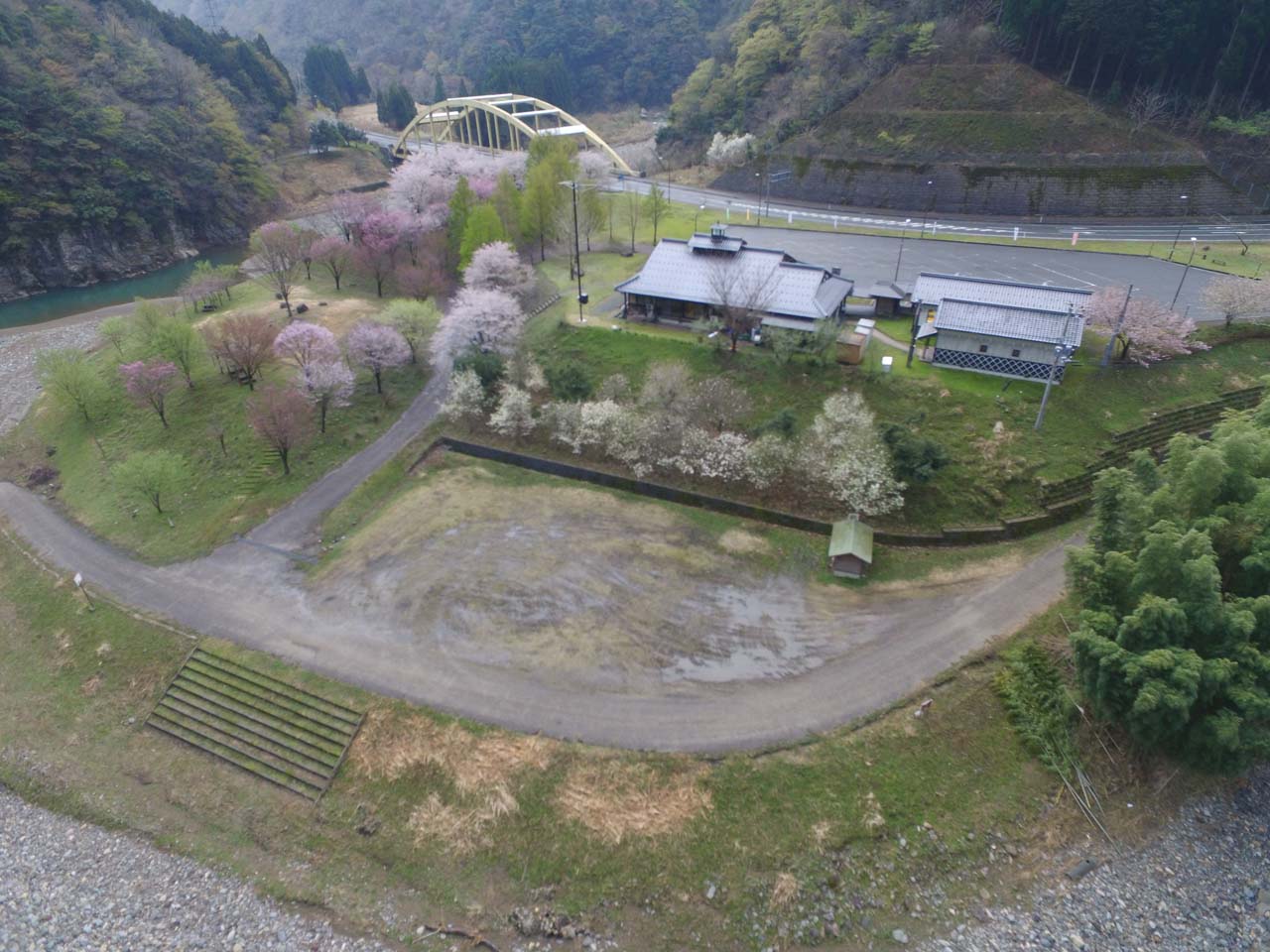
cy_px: 476
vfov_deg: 66.0
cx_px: 635
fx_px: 734
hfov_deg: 81.7
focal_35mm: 20
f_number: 2.8
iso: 205
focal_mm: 3.61
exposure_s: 1/30
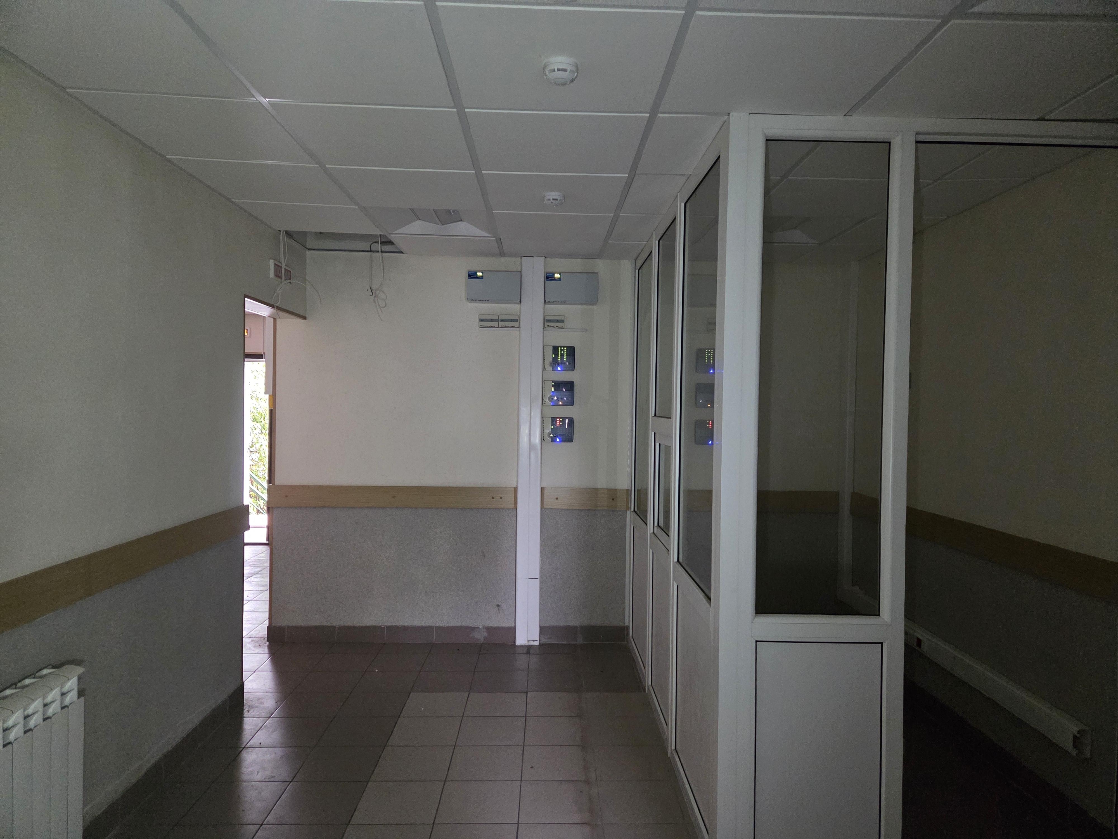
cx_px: 559
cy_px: 420
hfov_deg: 73.9
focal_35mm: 23
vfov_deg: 58.9
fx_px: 743
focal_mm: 5.4
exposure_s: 1/100
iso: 2500
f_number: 1.8
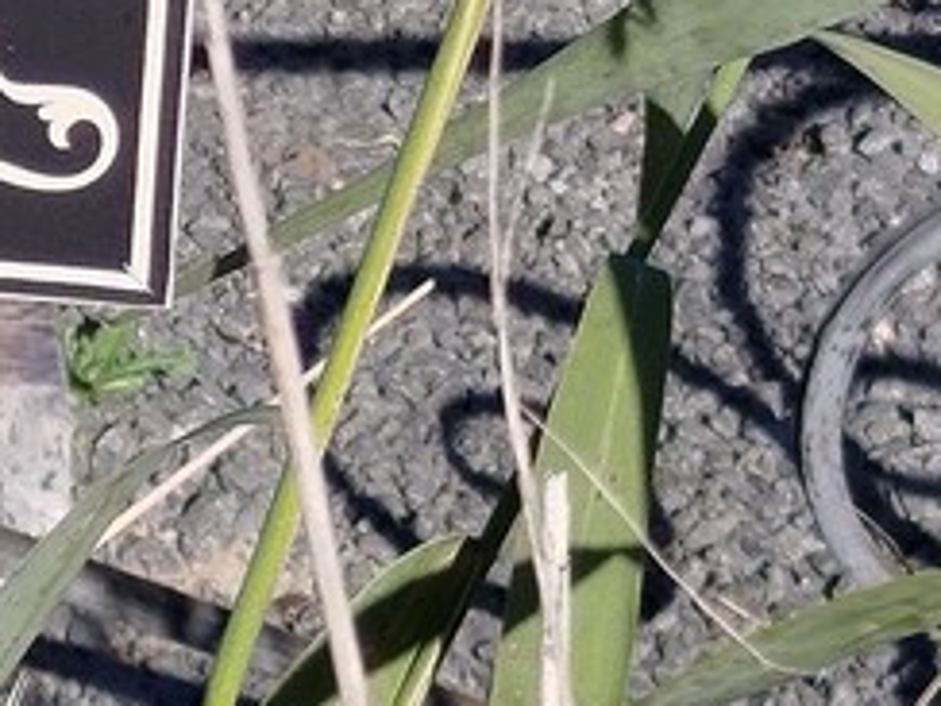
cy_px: -181
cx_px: -316
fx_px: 2582
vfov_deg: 14.9
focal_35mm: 95
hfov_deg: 19.0
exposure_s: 1/637
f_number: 1.7
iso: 50
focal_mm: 5.31
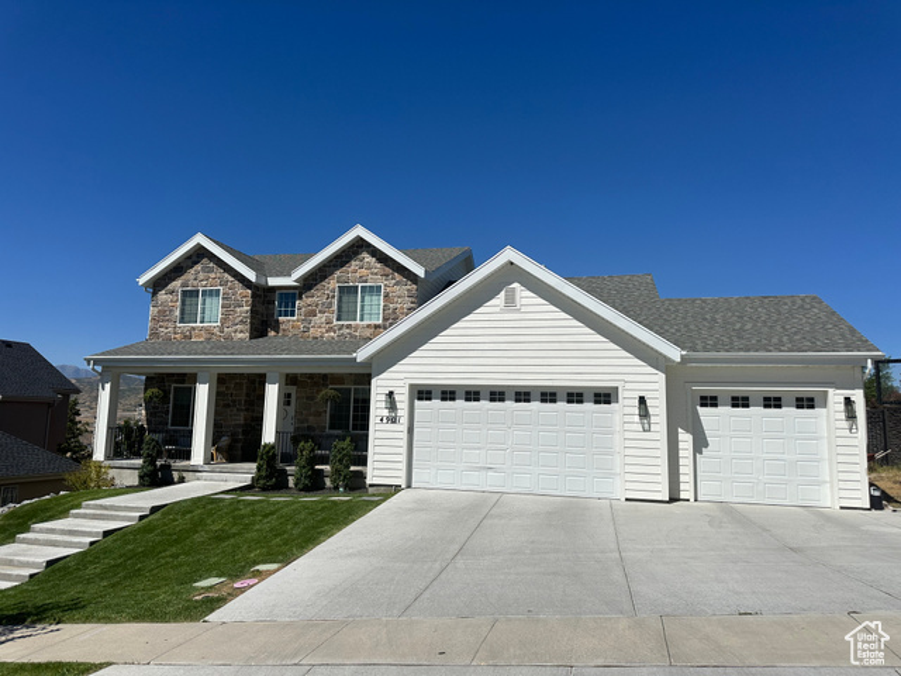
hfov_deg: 71.6
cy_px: 338
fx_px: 625
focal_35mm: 24
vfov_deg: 56.8
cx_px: 450
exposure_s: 1/12048
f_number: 1.78
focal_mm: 6.86
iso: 80
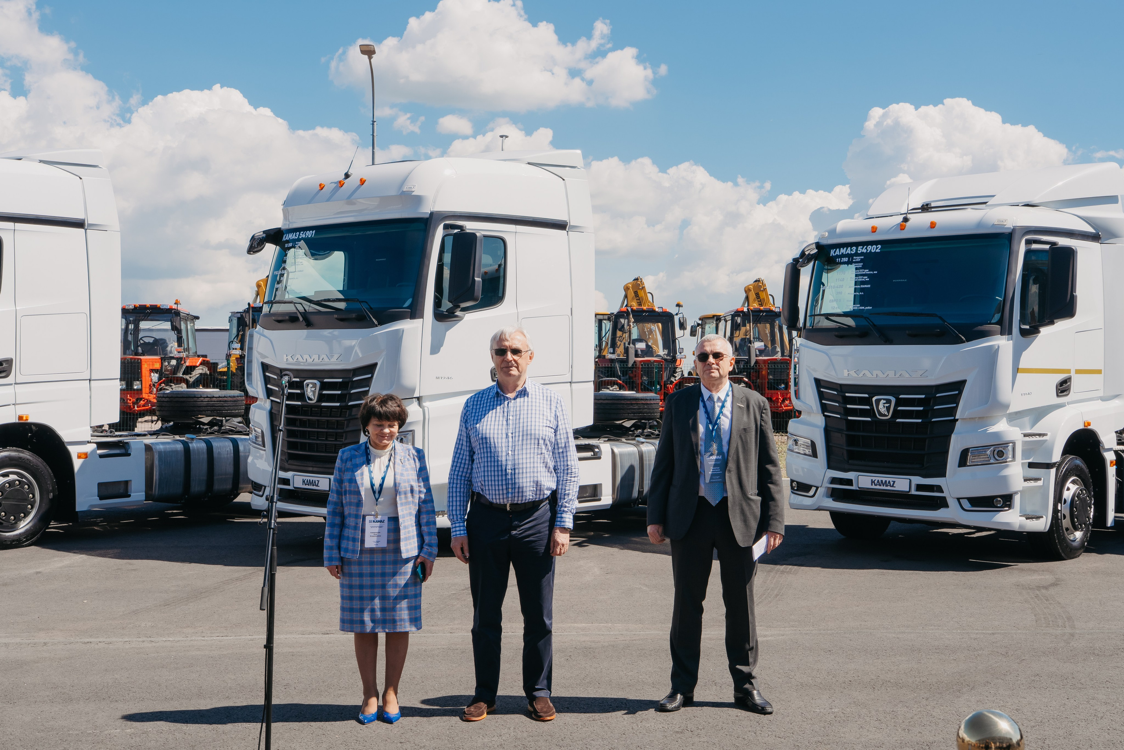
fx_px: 1280
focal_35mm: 41
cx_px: 562
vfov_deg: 32.6
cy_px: 375
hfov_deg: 47.4
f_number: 14
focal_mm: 41
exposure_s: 1/125
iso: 160
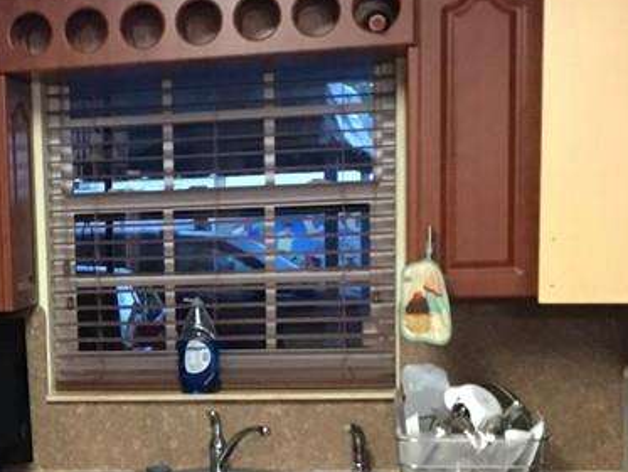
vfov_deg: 17.2
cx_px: 27
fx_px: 1543
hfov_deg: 22.3
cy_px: 406
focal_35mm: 85
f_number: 2.4
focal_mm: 3.3
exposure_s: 1/17
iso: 200
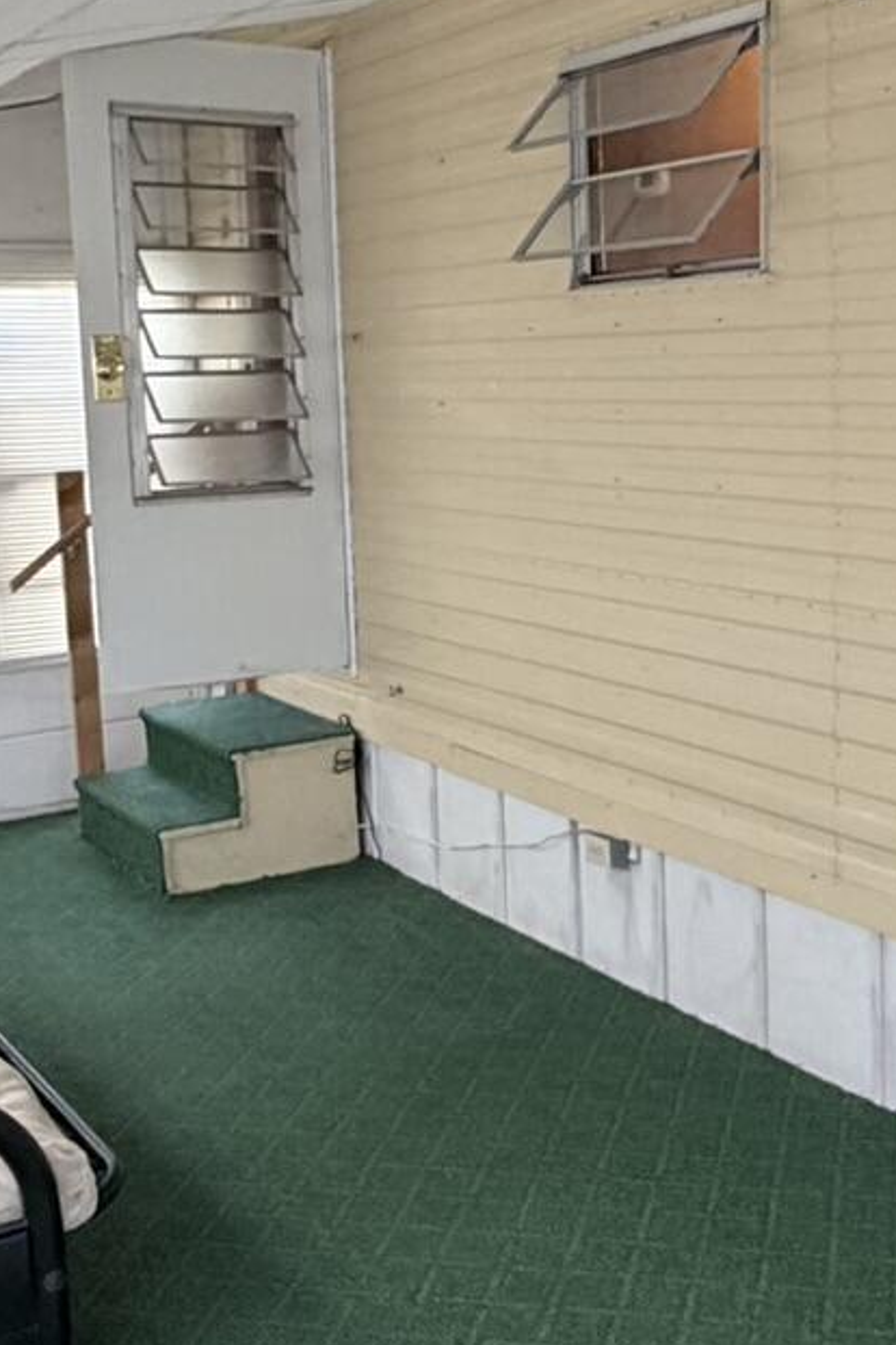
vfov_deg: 41.1
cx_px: 684
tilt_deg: -8.9
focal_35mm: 48
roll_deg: +1.4
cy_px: 630
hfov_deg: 27.6
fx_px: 1792
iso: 320
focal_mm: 2.22
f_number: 2.2
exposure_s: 1/77
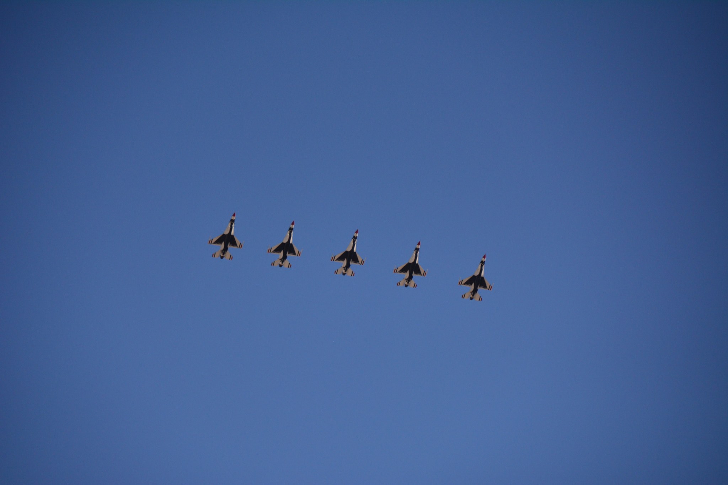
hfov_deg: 6.9
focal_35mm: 300
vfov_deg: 4.6
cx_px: 364
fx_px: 6066
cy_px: 242
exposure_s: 1/3200
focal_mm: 200
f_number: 6.3
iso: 400
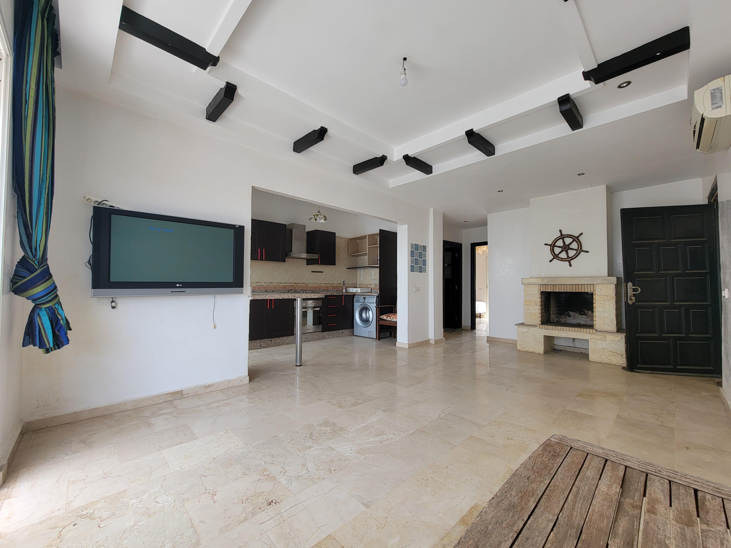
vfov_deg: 89.9
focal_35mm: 13
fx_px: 275
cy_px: 274
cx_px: 366
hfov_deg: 106.2
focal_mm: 2.2
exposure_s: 1/170
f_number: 2.2
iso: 50
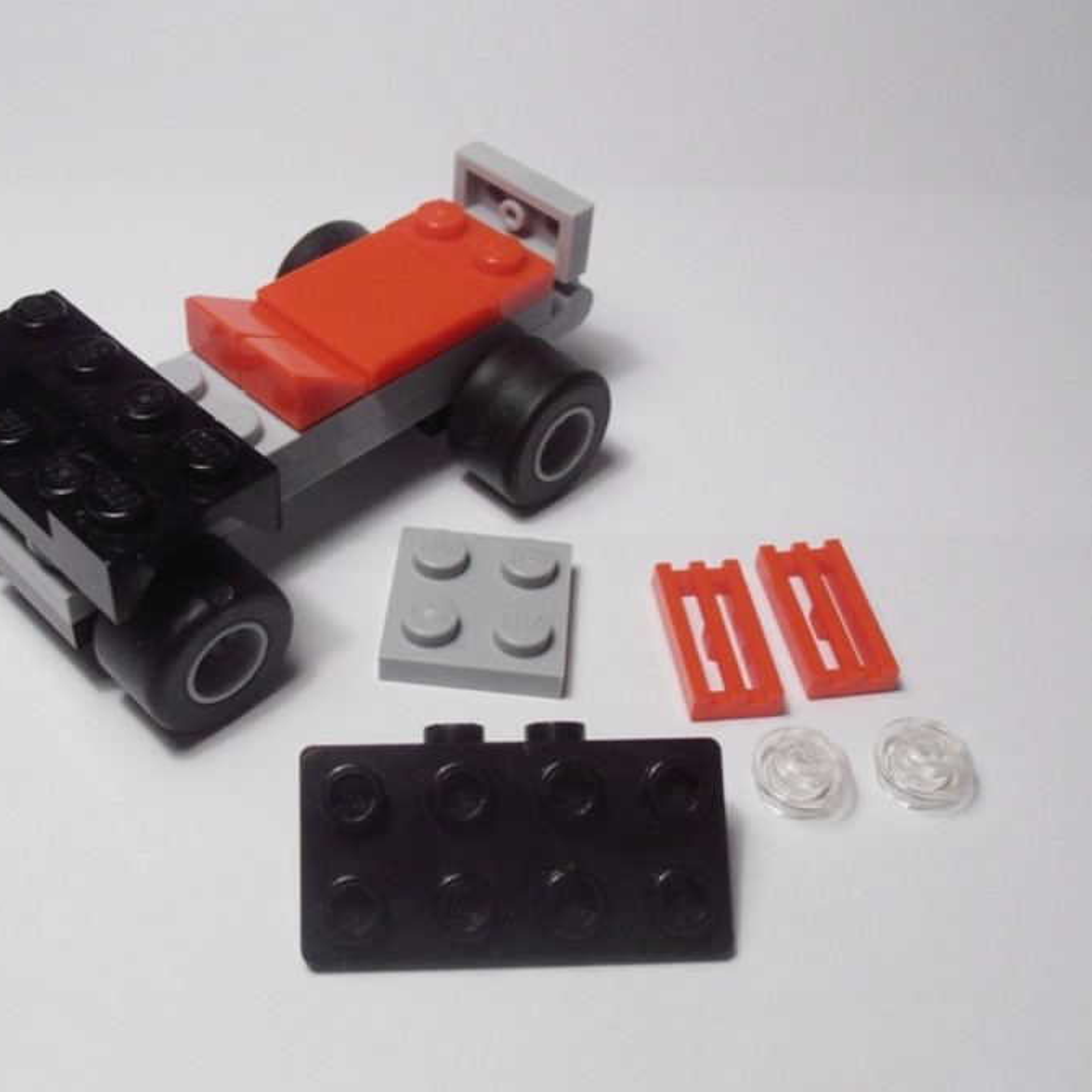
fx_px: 1570
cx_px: 428
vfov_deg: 38.3
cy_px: 549
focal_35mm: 44
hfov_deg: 38.2
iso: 80
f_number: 3.9
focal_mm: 6.61
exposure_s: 1/60
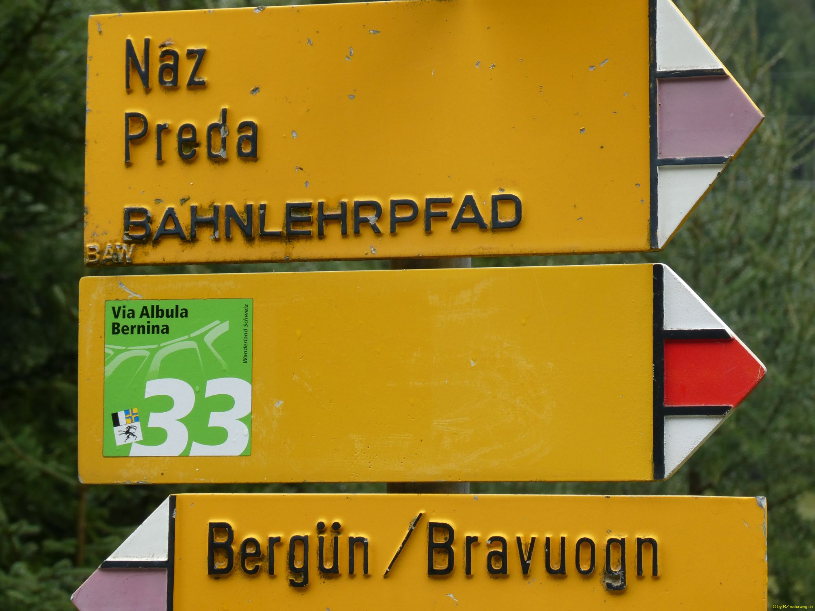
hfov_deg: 13.1
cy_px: 306
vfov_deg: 9.8
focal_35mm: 151
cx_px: 408
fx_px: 3555
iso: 160
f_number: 5.4
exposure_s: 1/80
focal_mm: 27.1
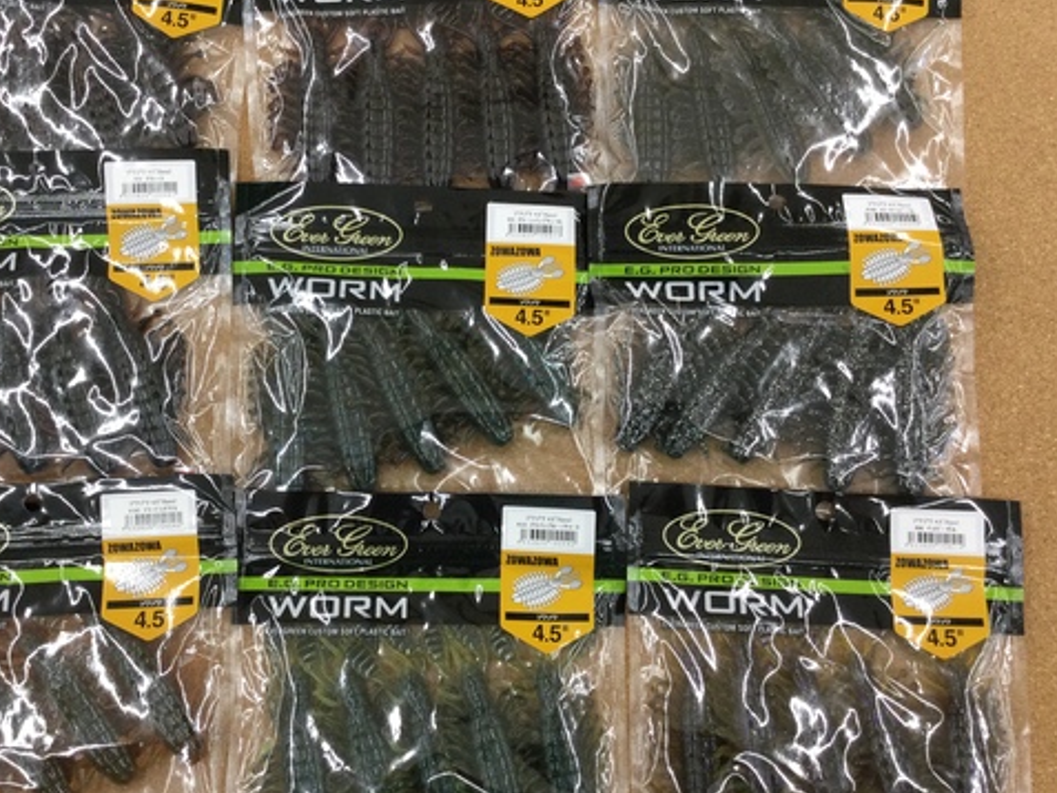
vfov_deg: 36.8
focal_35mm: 39
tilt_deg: -80.3
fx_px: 1191
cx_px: 452
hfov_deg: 47.7
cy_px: 383
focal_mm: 3.3
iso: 40
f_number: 2.4
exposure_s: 1/30
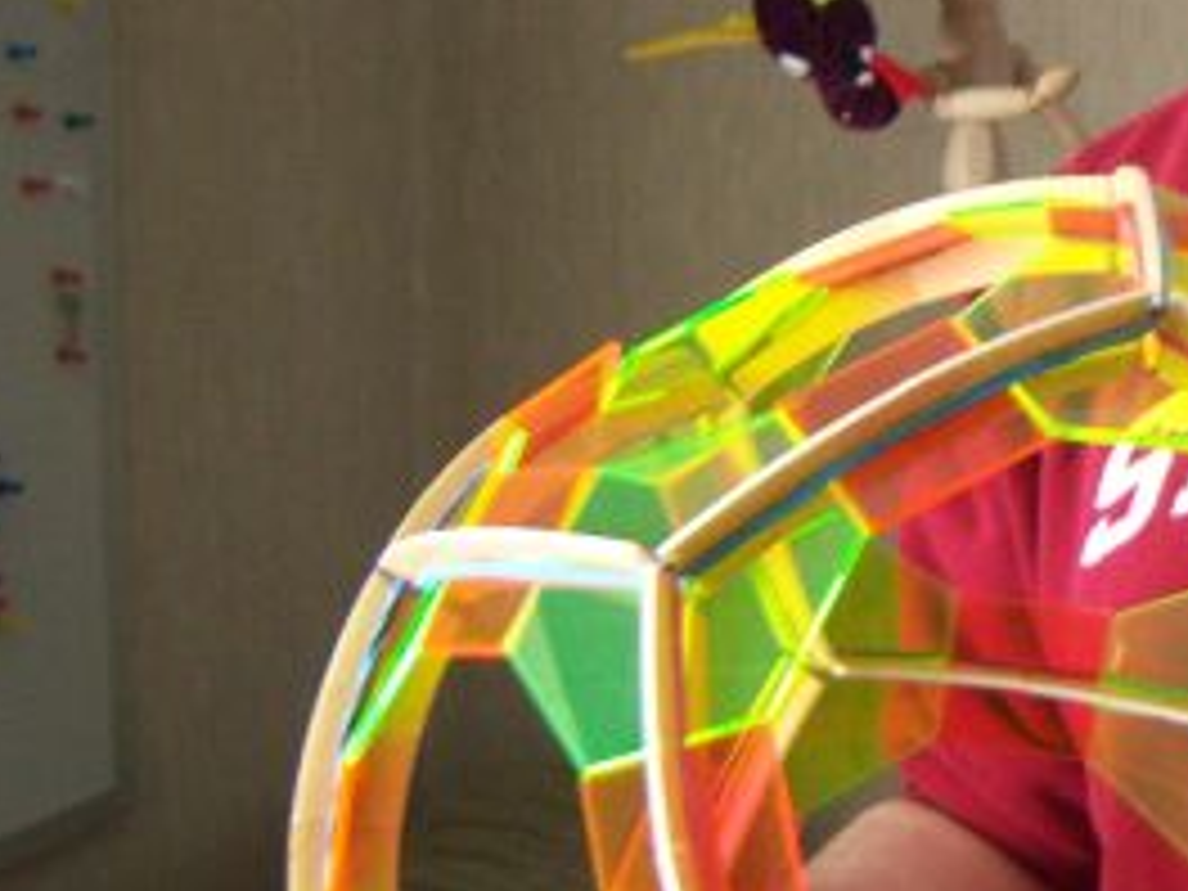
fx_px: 3741
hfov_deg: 17.0
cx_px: 1548
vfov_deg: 13.5
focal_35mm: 109
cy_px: 238
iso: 160
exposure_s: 1/13
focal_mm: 7.5
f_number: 2.8
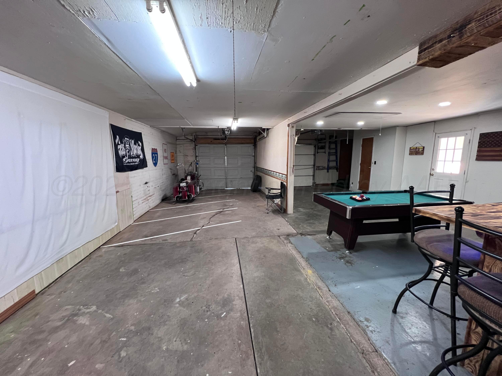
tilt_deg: -9.0
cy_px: 188
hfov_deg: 106.2
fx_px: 189
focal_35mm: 13
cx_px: 251
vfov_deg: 89.9
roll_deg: +0.5
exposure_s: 1/60
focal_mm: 1.57
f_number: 1.8
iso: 320
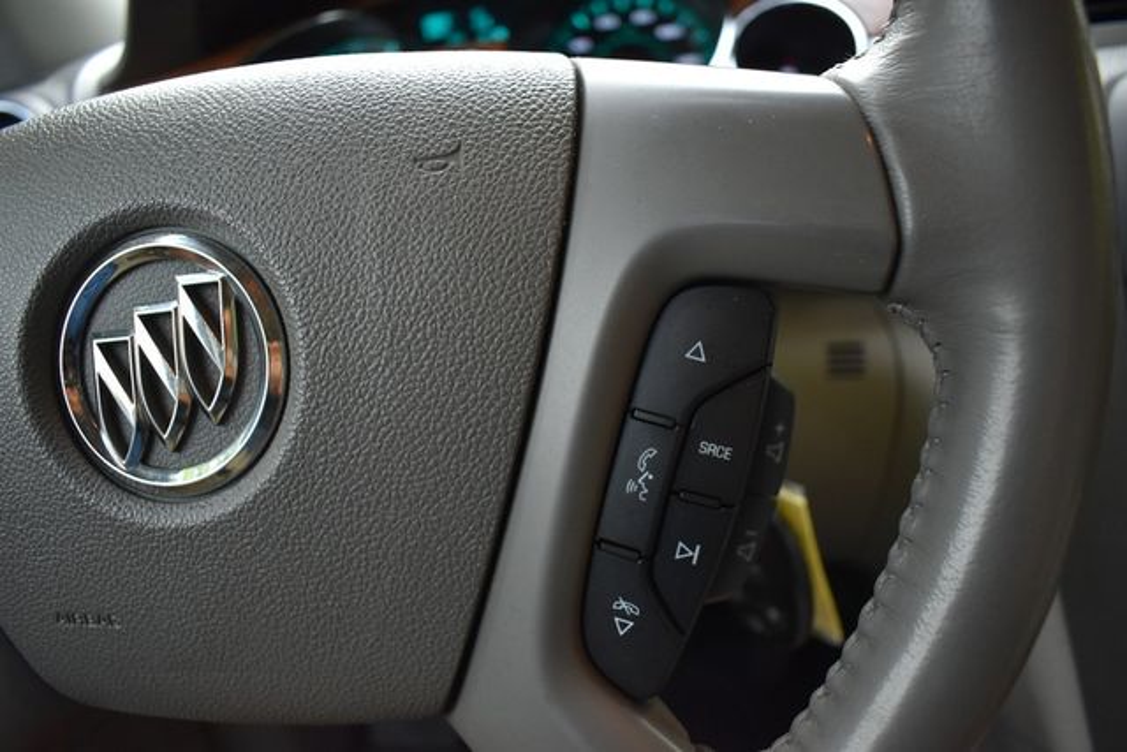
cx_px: 564
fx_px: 845
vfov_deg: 48.0
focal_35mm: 27
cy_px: 376
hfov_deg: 67.4
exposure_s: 1/160
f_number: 3.5
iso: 800
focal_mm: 18
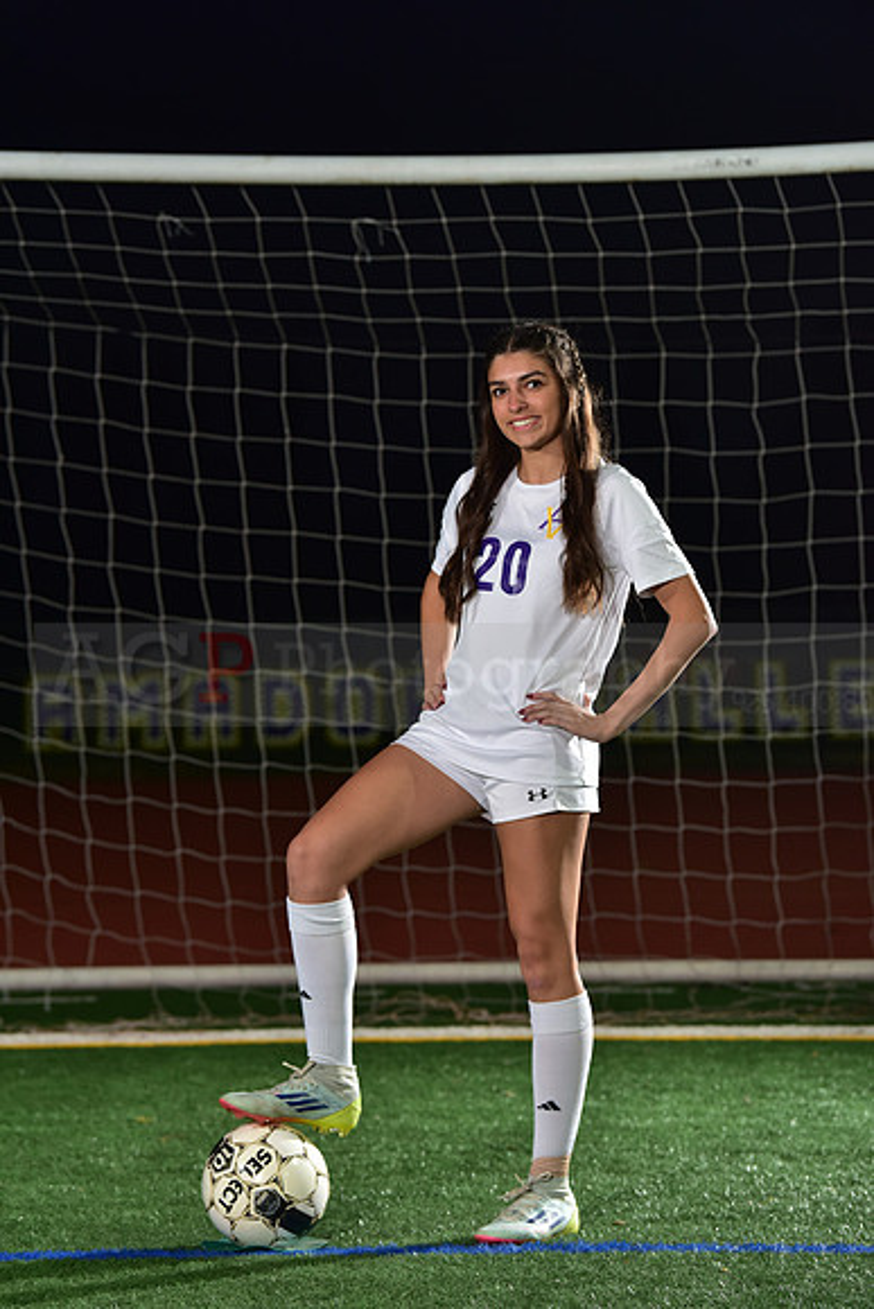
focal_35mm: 120
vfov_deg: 17.1
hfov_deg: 11.4
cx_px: 437
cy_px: 654
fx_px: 4367
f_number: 5
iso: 1000
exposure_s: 1/200
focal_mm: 120
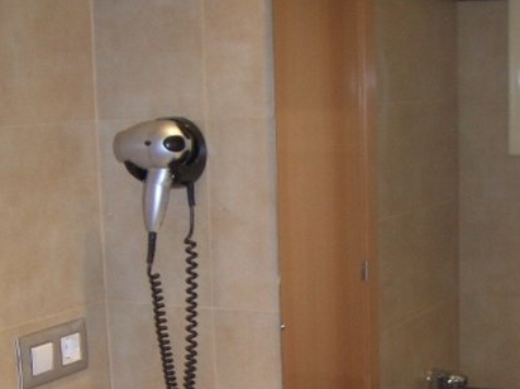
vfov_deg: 18.9
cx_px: 366
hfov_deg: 25.2
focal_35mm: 77
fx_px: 1156
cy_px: 316
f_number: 2.6
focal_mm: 5.8
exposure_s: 1/60
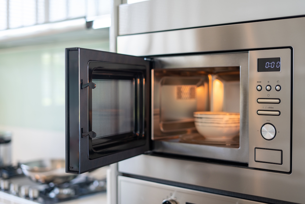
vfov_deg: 27.0
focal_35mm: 50
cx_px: 152
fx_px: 424
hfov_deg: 39.6
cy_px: 102
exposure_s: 1/100
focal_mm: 50
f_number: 2.2
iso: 400
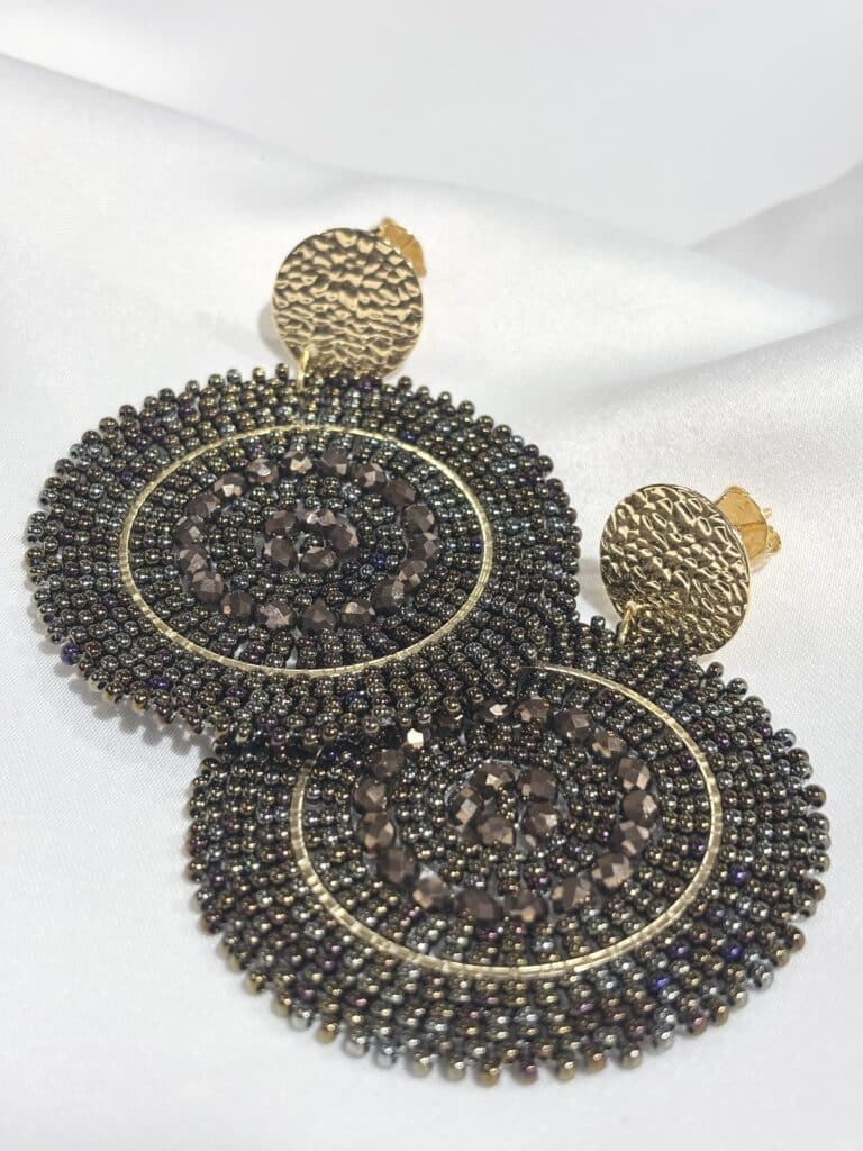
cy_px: 576
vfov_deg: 36.8
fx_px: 1729
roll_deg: +5.7
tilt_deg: -32.0
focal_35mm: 52
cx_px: 432
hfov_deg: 28.0
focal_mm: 5.96
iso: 32
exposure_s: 1/129
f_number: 1.6
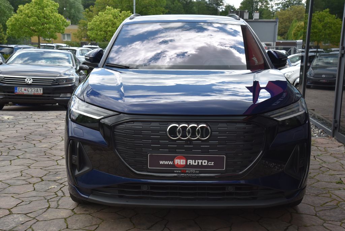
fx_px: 479
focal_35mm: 50
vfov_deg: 27.0
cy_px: 116
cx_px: 172
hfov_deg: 39.6
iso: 500
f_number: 10
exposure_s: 1/400
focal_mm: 50
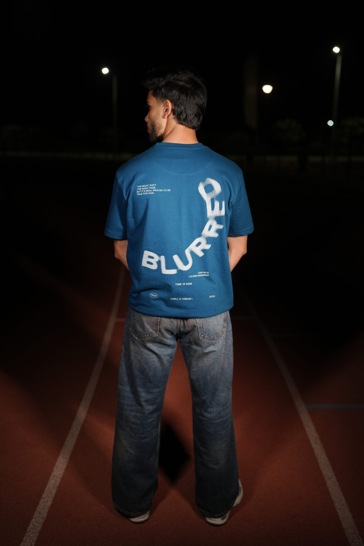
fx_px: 531
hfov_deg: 37.9
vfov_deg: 54.4
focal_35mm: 35
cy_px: 273
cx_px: 182
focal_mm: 35
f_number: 2
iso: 500
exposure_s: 1/200
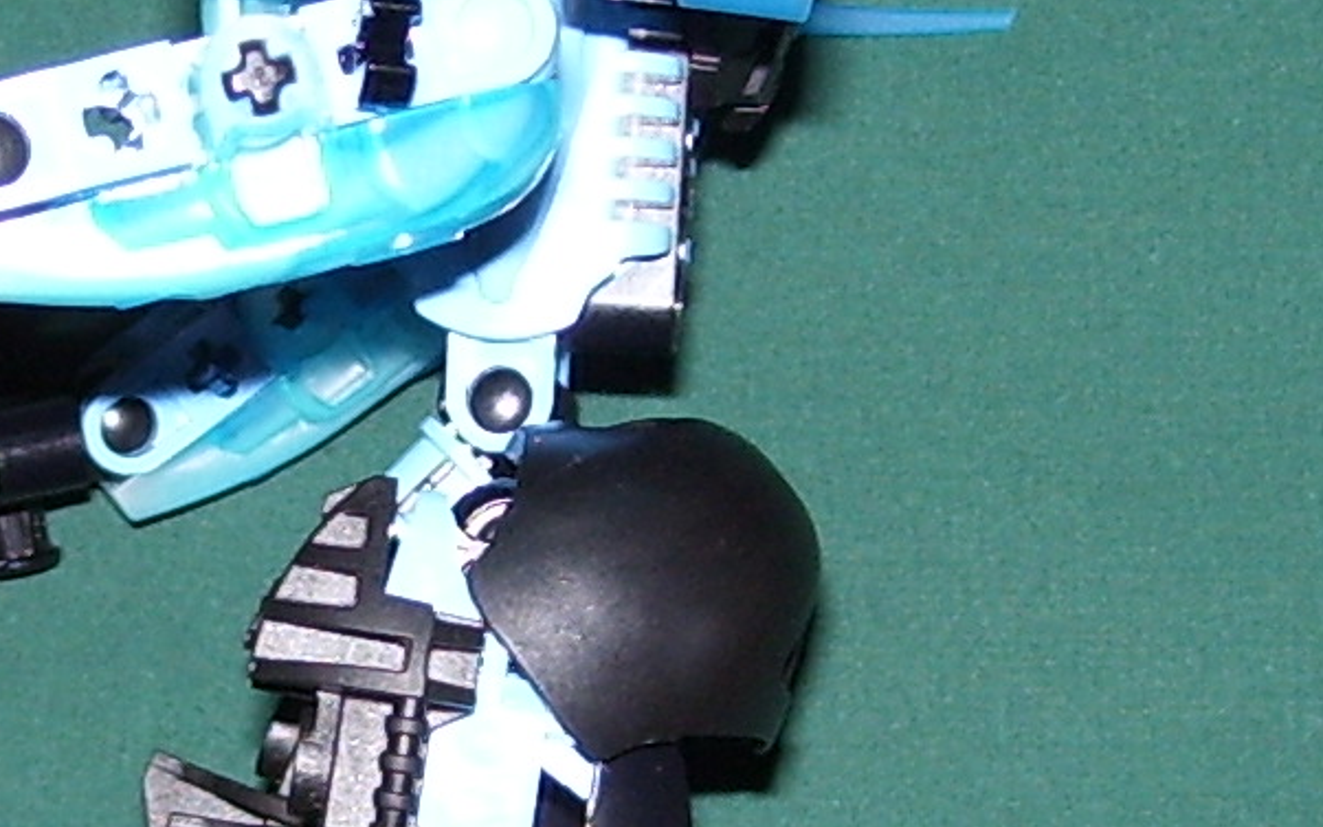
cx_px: 176
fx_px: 5263
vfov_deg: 9.0
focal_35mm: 146
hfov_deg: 14.2
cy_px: 704
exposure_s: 1/60
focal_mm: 6
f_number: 2.7
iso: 80
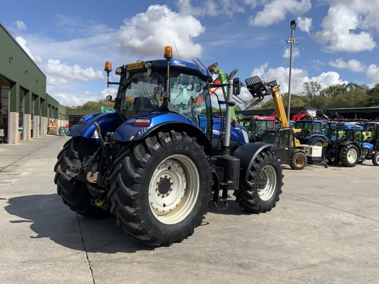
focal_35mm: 29
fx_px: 318
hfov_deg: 61.7
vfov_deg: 48.2
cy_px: 142
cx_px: 190
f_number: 1.8
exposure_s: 1/1984
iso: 16
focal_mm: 3
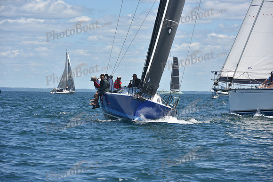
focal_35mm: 200
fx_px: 1517
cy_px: 91
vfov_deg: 6.9
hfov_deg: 10.3
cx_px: 136
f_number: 10
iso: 250
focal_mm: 200
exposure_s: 1/800
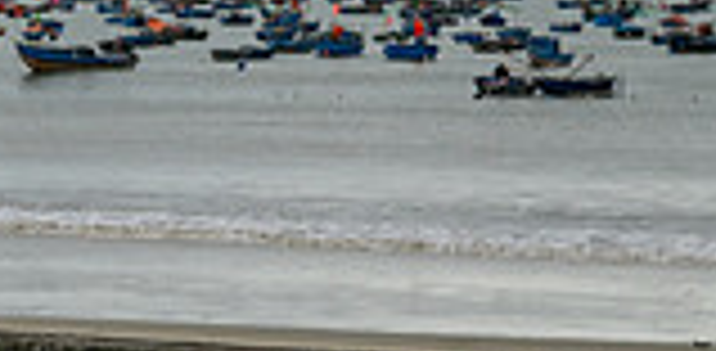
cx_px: 260
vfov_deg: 5.6
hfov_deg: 11.5
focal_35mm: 193
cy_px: -105
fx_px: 3557
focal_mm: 45
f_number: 8
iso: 280
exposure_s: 1/1000
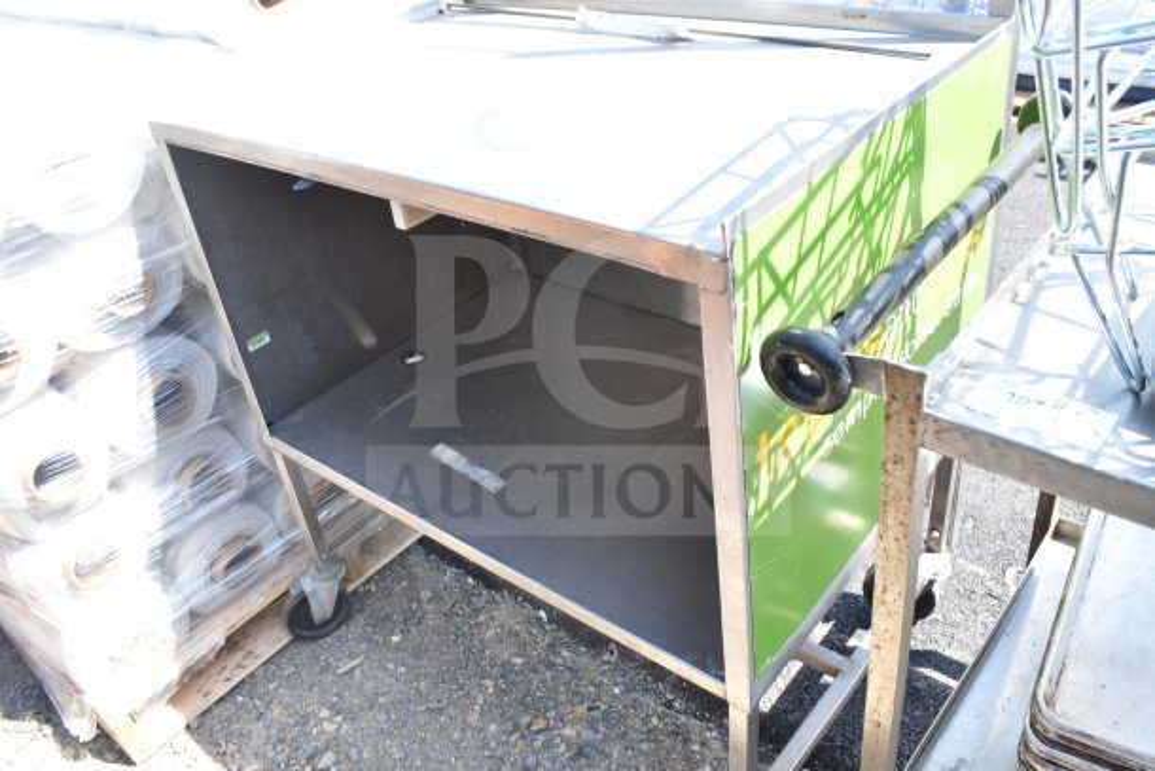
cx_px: 578
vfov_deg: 43.6
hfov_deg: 61.9
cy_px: 386
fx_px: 963
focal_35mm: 30
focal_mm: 20
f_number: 5.6
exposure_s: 1/125
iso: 200
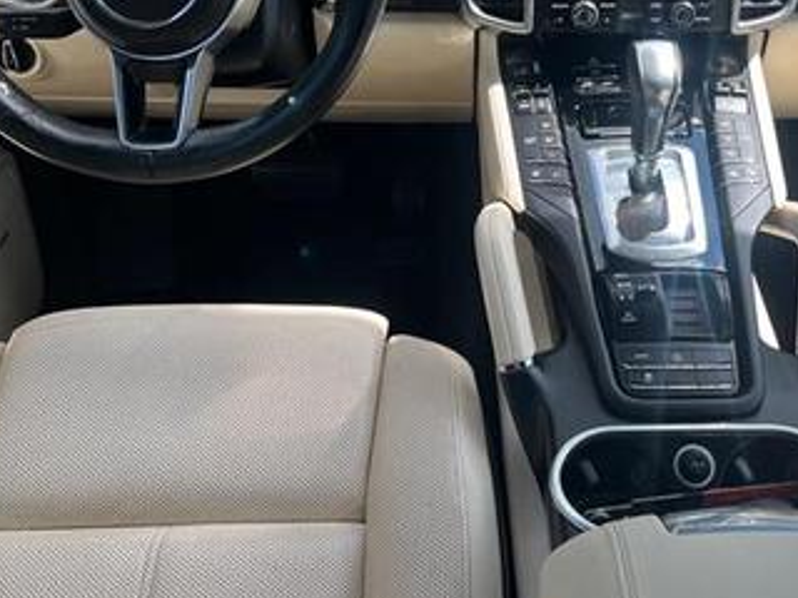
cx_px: 481
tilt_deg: -32.4
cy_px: 150
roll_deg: +0.7
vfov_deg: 34.4
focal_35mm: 41
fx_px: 945
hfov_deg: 45.5
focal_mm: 5.1
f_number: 1.6
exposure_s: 1/558
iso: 50
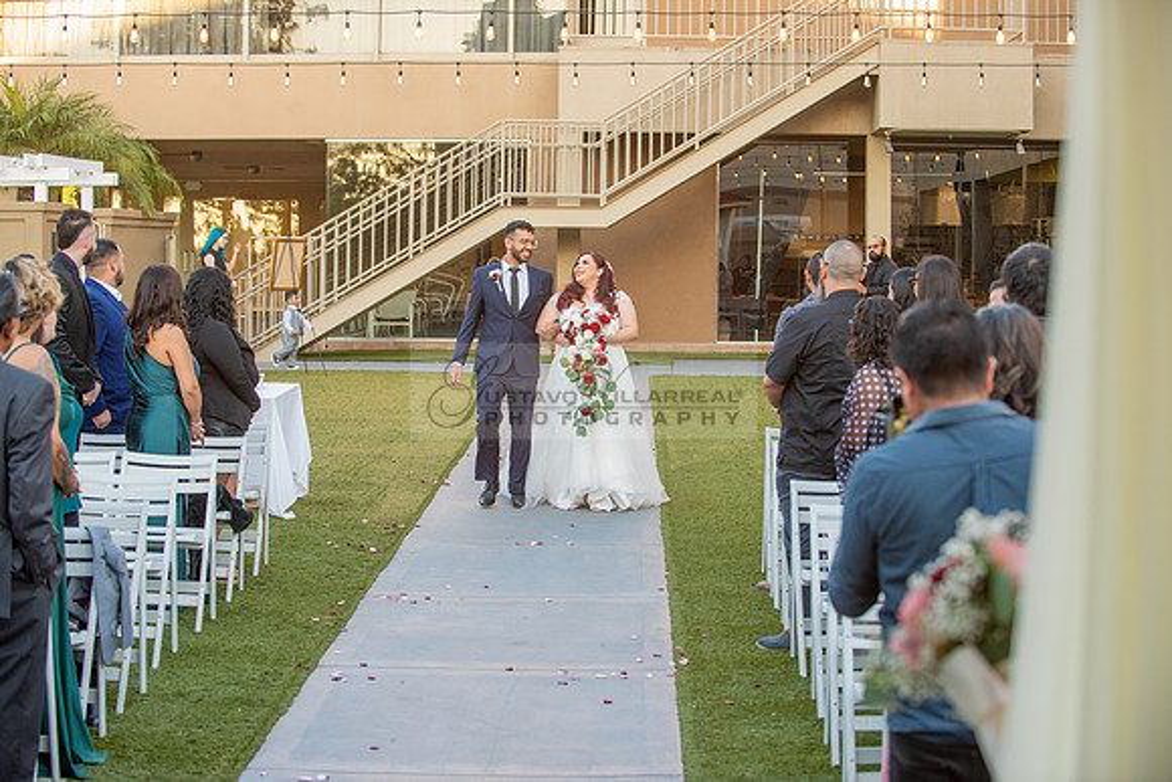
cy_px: 391
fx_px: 2279
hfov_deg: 28.8
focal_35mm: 70
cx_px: 586
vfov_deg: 19.5
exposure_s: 1/320
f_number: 4
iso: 800
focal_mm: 70
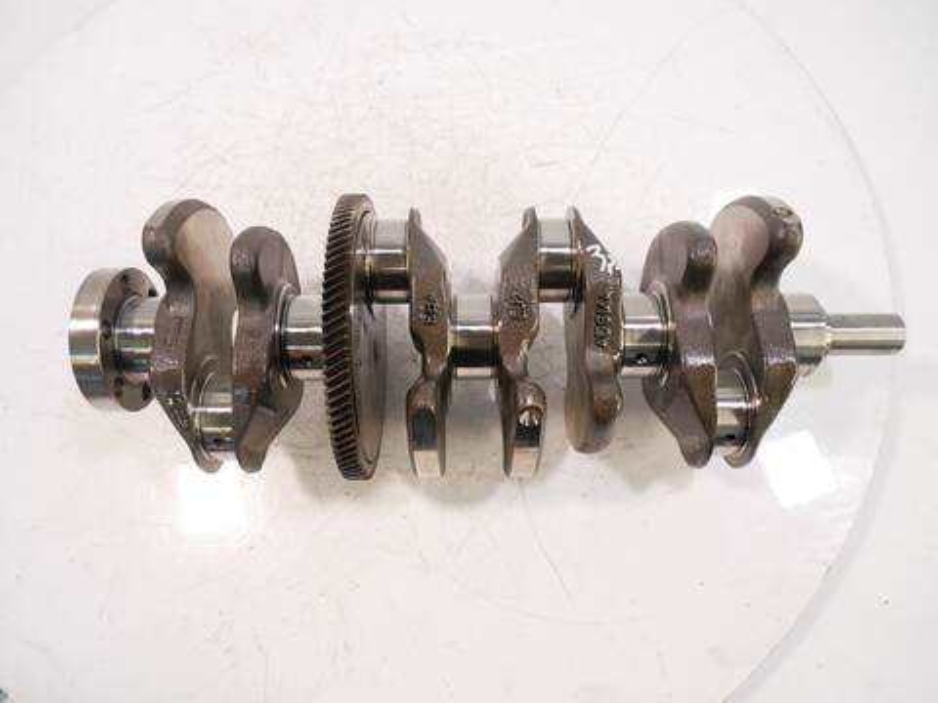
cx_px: 469
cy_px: 352
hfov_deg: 71.6
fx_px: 650
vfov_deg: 56.8
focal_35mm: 24
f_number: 3.5
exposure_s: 1/60
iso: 640
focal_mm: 12
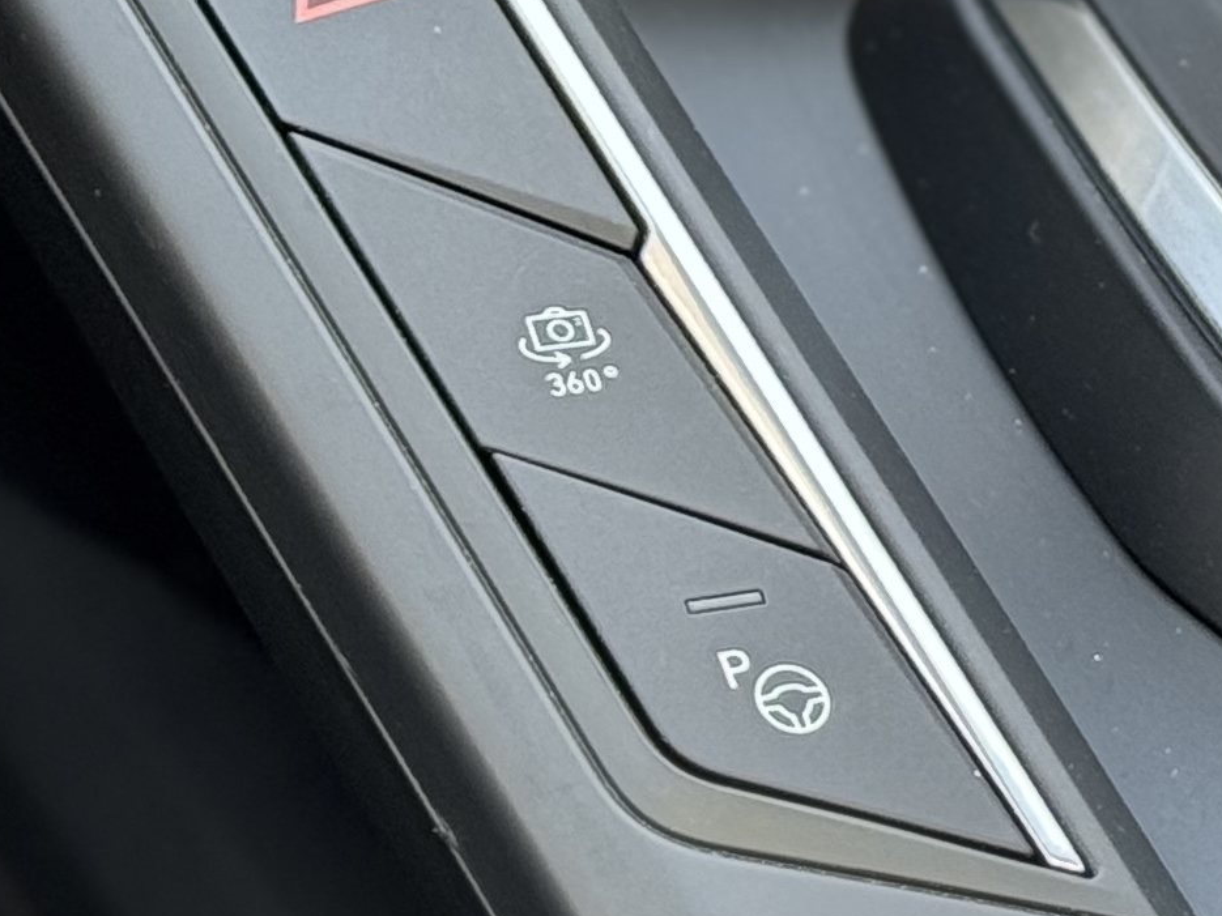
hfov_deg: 9.4
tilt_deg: -34.8
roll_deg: -1.7
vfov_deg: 7.1
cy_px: -374
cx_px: 1553
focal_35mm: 207
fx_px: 7306
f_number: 1.78
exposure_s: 1/115
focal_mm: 6.76
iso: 100
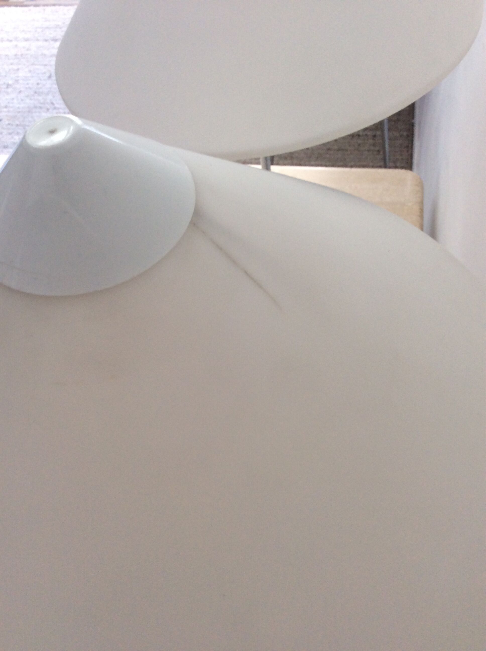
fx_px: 601
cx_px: 243
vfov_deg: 56.9
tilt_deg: -54.2
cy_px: 326
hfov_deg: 44.1
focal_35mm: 32
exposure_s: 1/25
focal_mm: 3.3
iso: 50
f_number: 2.4
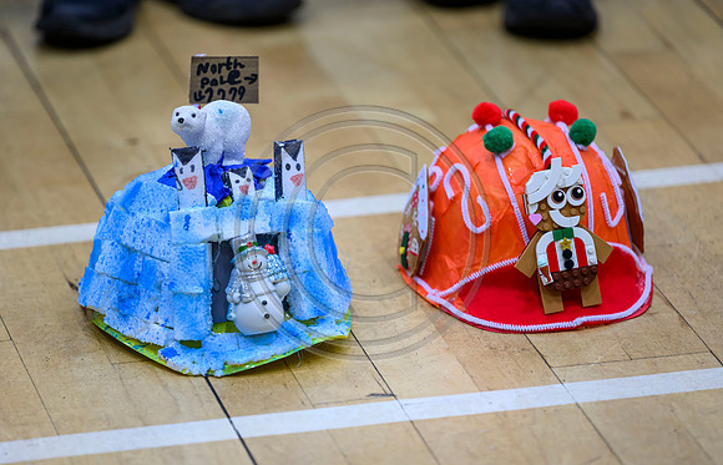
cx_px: 322
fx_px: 4851
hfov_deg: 8.5
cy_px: 271
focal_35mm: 244
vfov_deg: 5.5
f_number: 2.8
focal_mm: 180
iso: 1000
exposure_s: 1/200
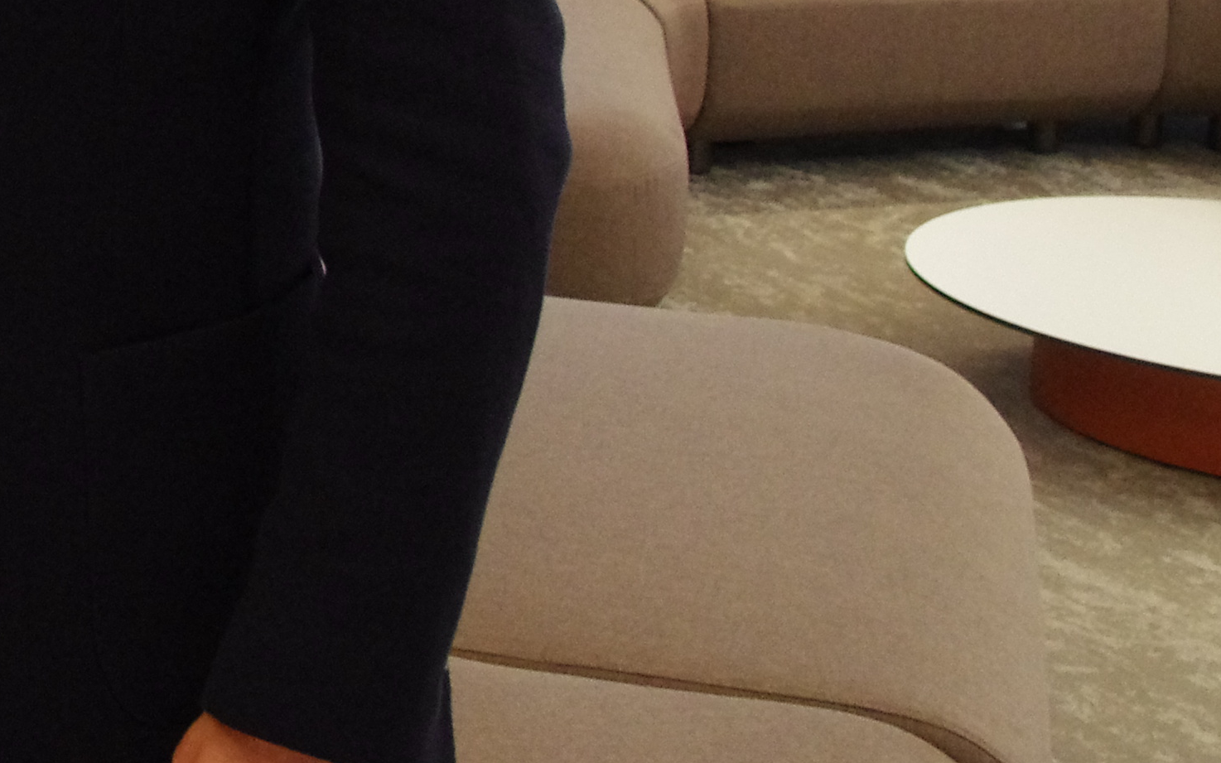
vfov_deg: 12.3
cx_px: -698
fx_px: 3394
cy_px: -295
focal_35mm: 102
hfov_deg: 17.9
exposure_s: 1/50
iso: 3200
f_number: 5.6
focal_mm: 20
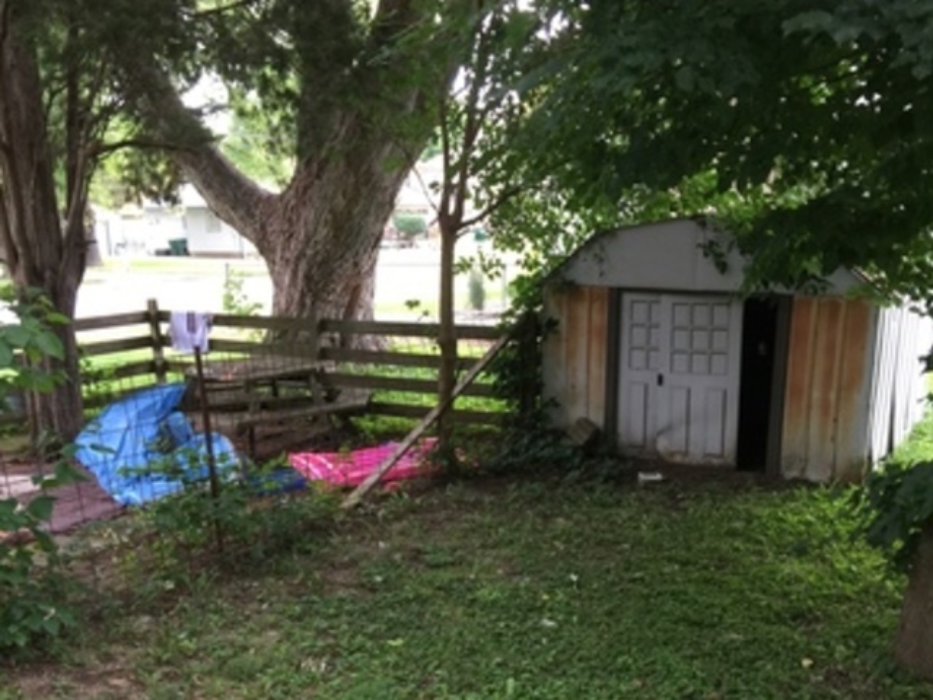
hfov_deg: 61.7
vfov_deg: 48.2
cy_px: 350
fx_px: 782
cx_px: 466
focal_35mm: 29
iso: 40
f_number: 2.2
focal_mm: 4.15
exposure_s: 1/30
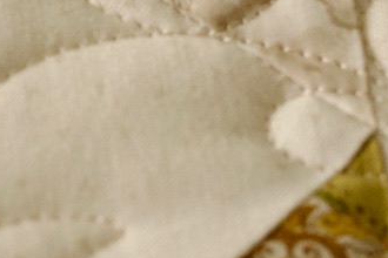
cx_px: -463
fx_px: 3044
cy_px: -394
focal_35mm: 282
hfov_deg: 7.0
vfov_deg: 4.7
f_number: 4
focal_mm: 27
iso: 400
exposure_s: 1/100
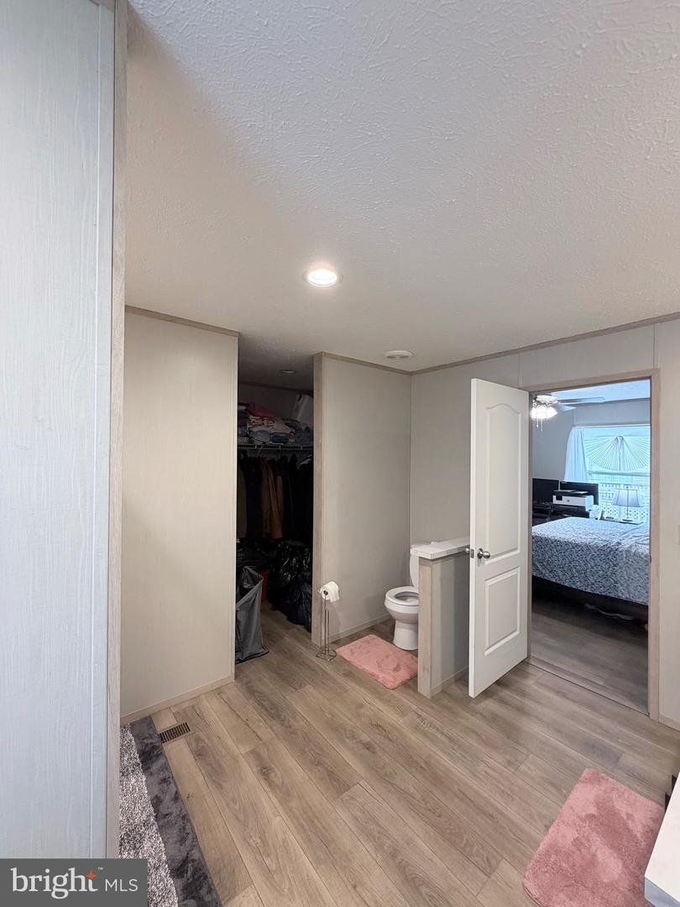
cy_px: 454
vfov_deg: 102.1
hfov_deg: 85.7
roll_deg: -0.8
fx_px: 367
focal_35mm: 14
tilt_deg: +0.5
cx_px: 340
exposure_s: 1/60
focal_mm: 2.22
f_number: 2.2
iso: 250
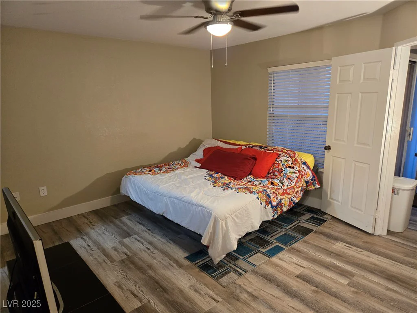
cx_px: 208
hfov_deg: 73.9
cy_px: 156
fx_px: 277
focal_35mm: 23
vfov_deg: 58.9
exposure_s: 1/60
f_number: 1.8
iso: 640
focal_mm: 5.4
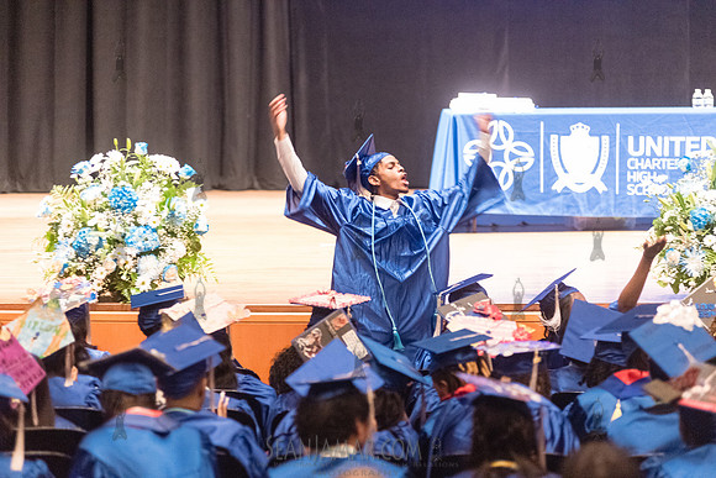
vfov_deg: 8.1
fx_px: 3382
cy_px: 239
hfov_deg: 12.1
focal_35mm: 170
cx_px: 358
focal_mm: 170
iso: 8000
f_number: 2.8
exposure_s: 1/125
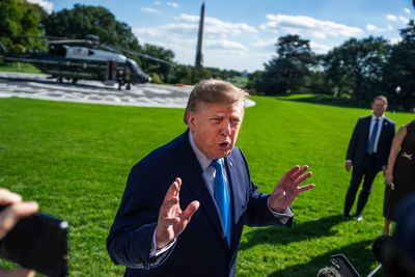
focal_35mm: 29
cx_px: 208
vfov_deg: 45.0
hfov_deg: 63.6
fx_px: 334
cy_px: 138
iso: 250
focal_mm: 29
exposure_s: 1/4000
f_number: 2.8
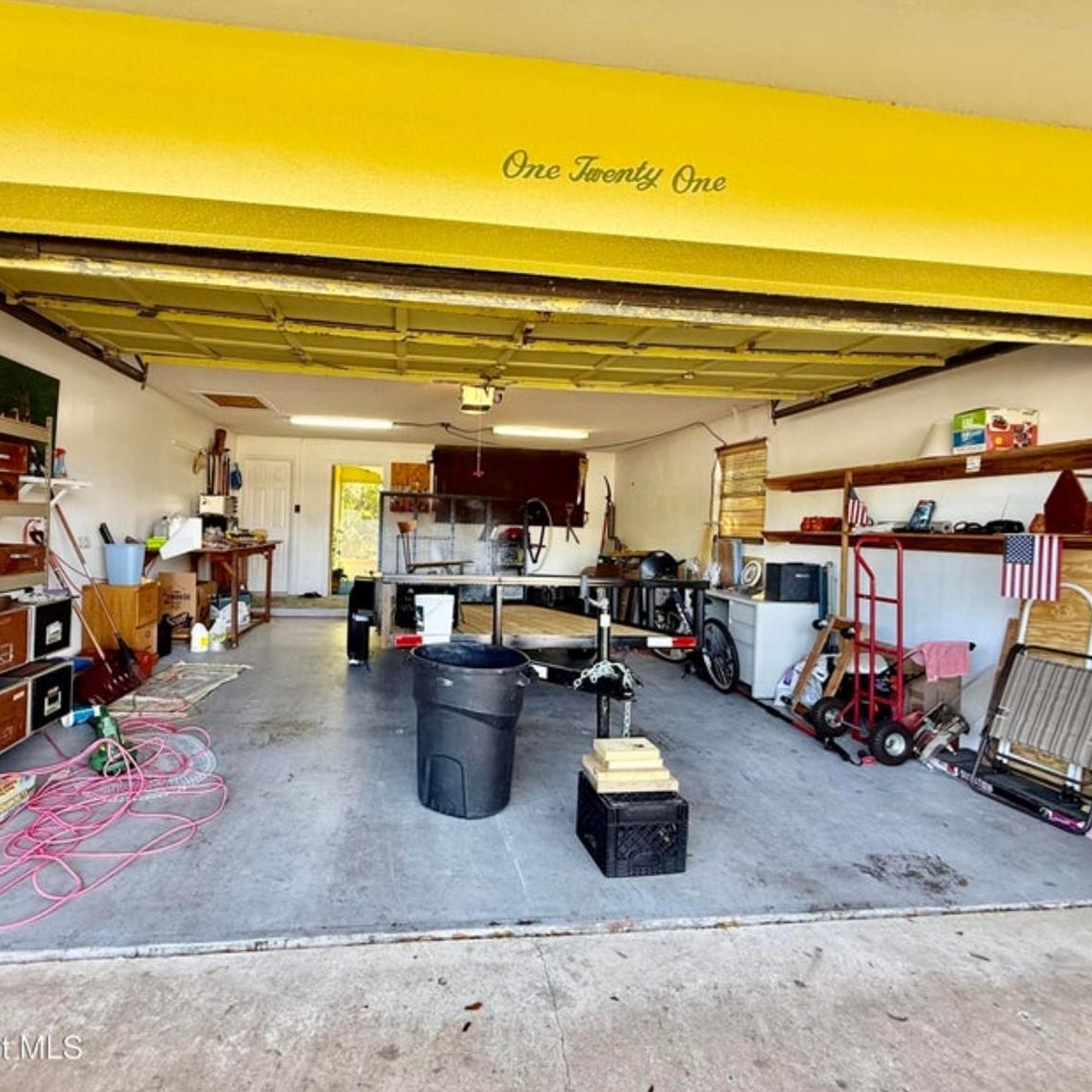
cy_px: 537
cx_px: 475
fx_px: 607
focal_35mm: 17
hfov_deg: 83.5
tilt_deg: -0.3
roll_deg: -1.8
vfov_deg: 84.0
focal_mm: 2.22
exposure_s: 1/99
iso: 125
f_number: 2.2
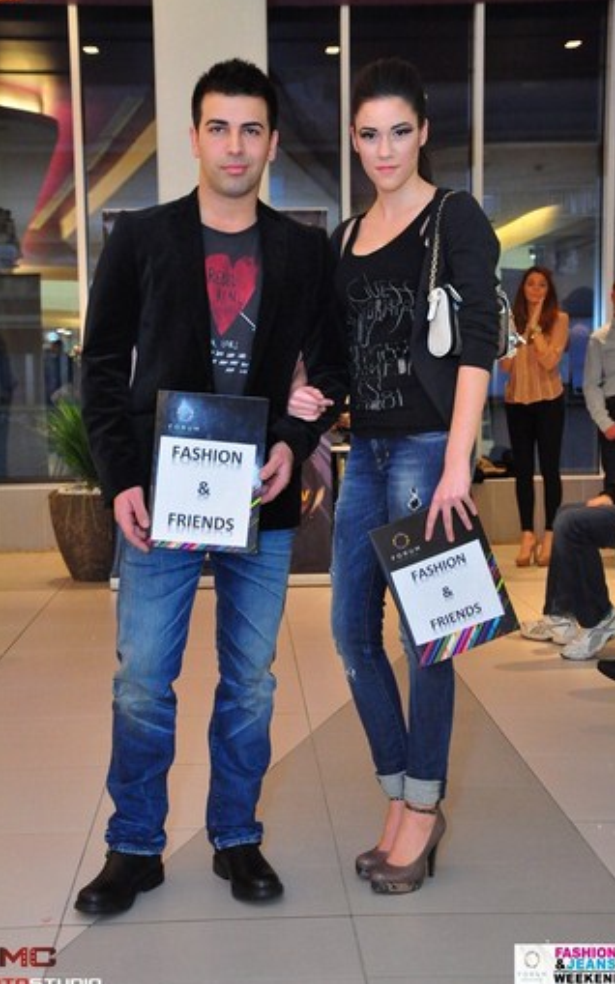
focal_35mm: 53
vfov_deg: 38.2
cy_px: 493
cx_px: 291
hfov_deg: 24.4
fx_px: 1422
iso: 1600
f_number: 4.5
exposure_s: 1/60
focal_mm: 34
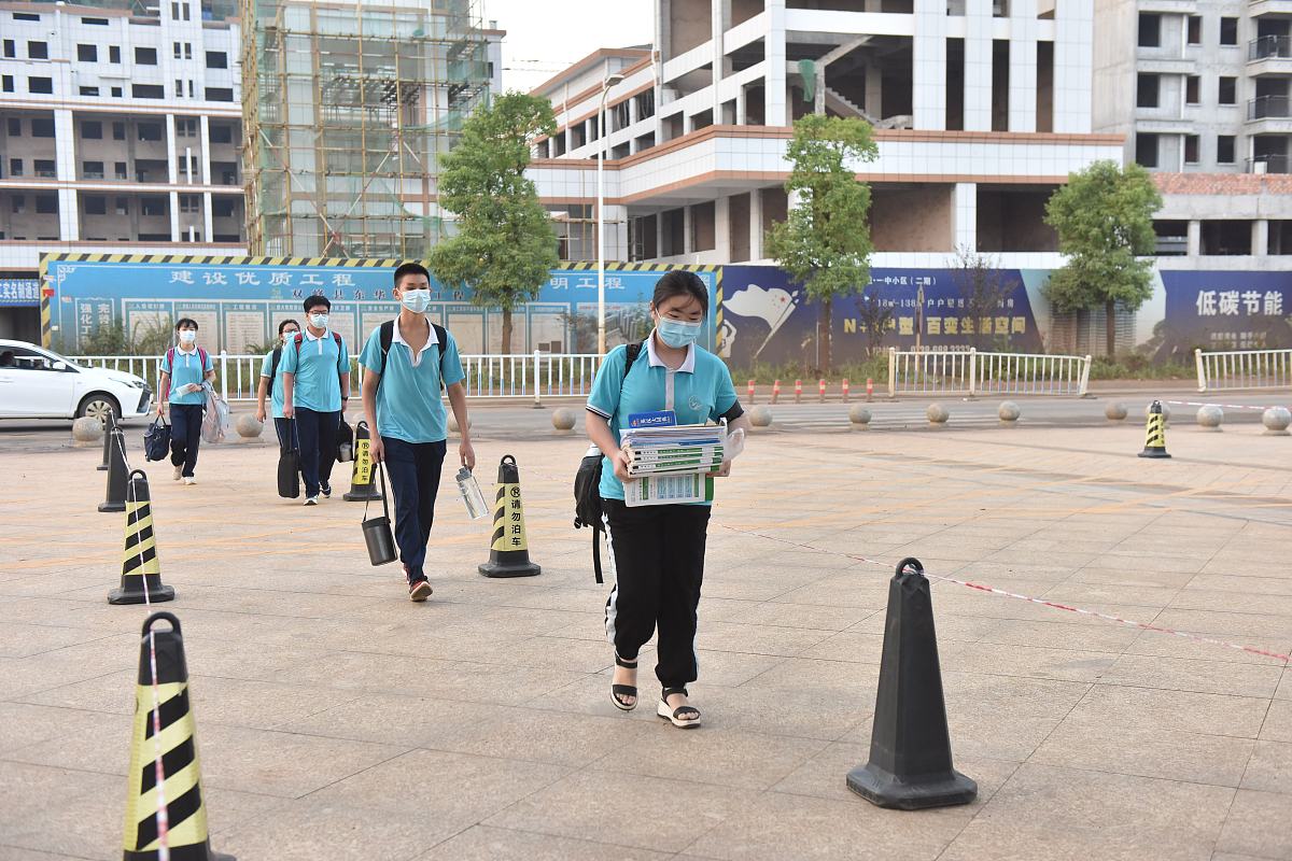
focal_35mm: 44
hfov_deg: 44.5
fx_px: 1579
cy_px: 430
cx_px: 646
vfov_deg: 30.5
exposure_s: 1/500
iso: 1600
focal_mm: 44
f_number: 3.5
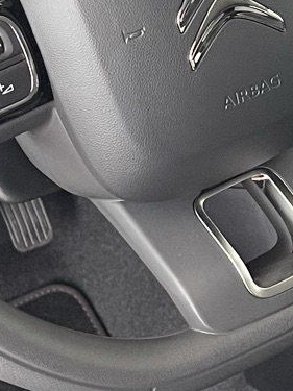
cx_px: 310
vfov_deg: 13.9
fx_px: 1603
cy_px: 120
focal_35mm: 142
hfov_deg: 10.3
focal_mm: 5.1
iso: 125
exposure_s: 1/60
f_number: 1.6
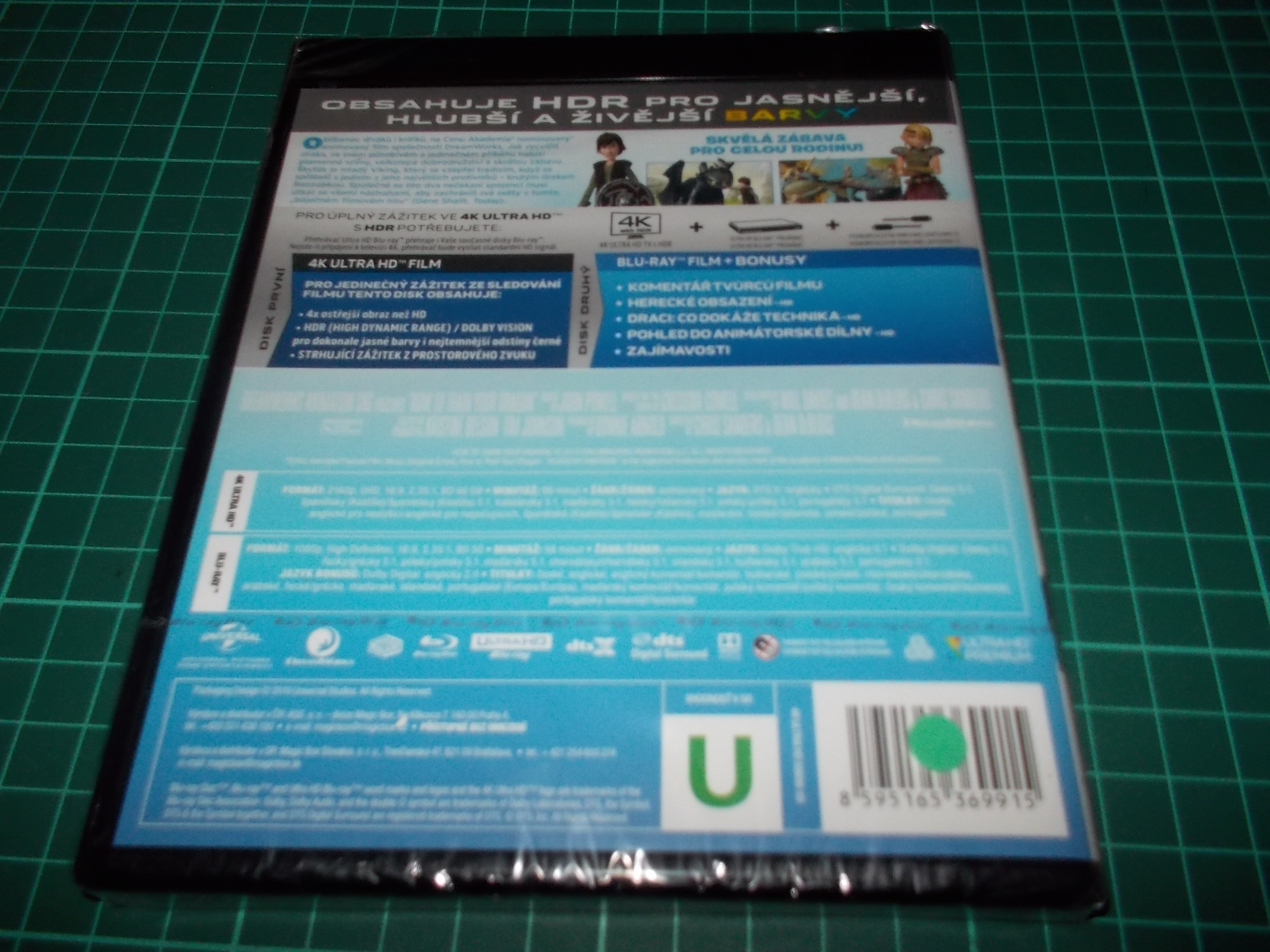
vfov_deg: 48.2
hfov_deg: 61.7
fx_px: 1064
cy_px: 476
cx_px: 635
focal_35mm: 29
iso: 200
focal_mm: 4.1
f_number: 3.3
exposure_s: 1/30
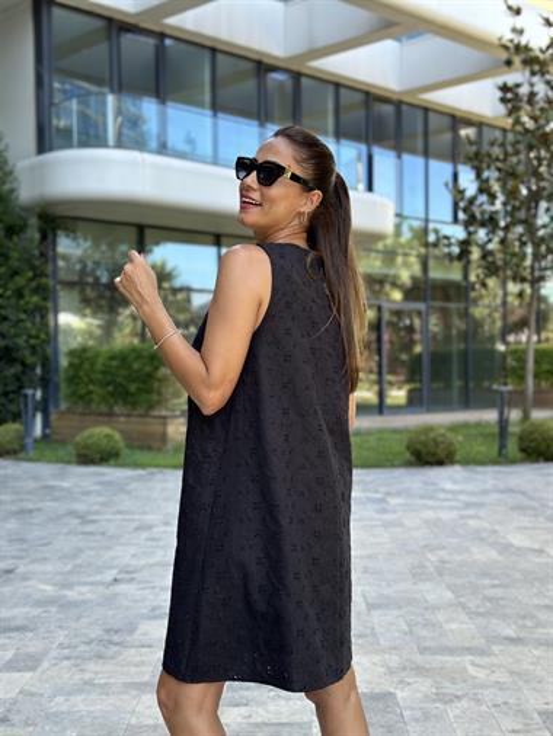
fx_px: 1022
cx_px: 276
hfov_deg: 30.3
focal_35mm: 48
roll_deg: -0.6
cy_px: 368
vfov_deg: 39.6
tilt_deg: -0.3
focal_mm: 6.86
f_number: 1.78
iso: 80
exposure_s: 1/401
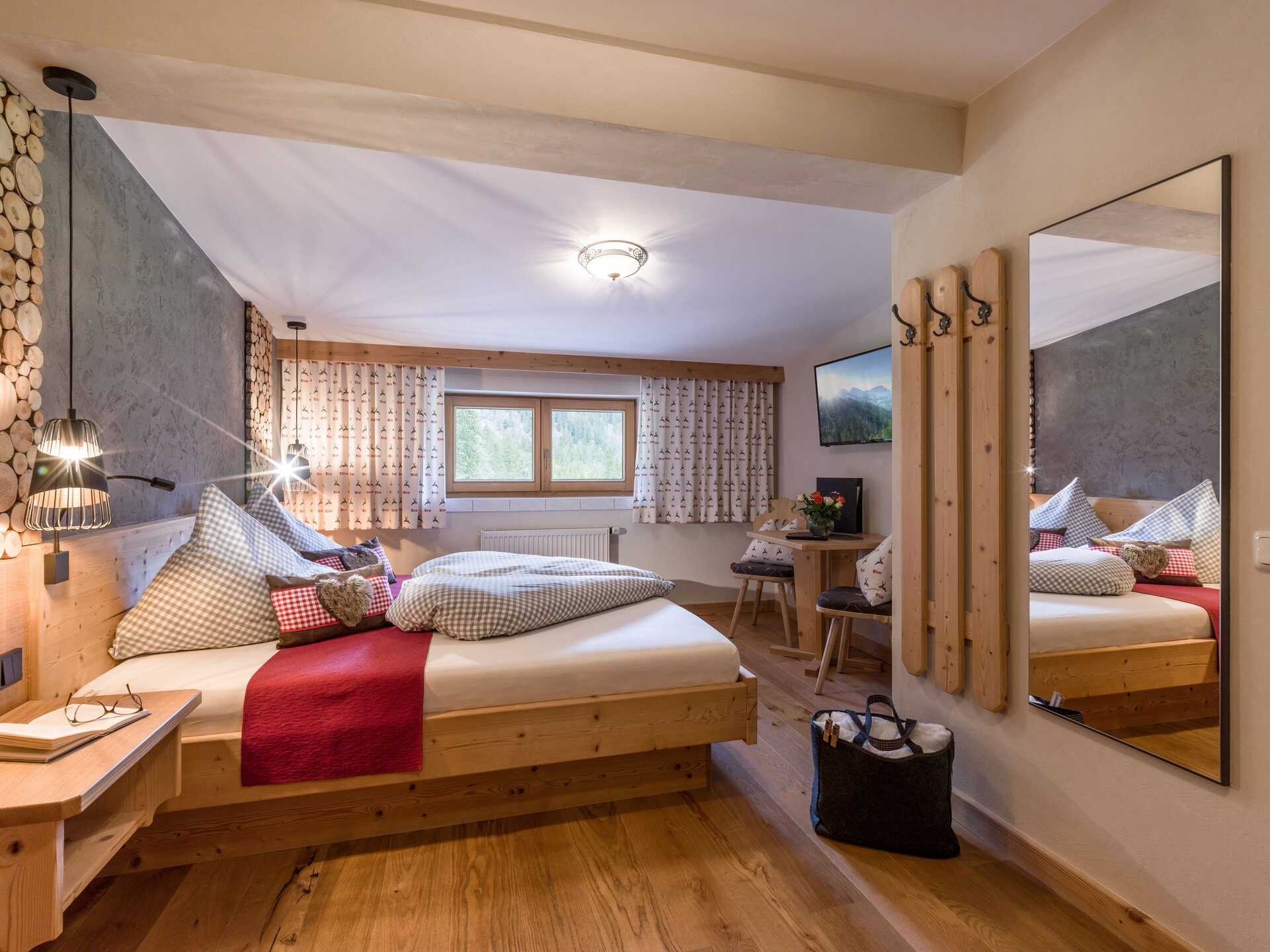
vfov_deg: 78.1
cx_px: 635
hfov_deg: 94.5
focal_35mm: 16
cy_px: 476
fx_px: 587
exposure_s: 1/6
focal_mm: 21
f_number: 8
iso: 400
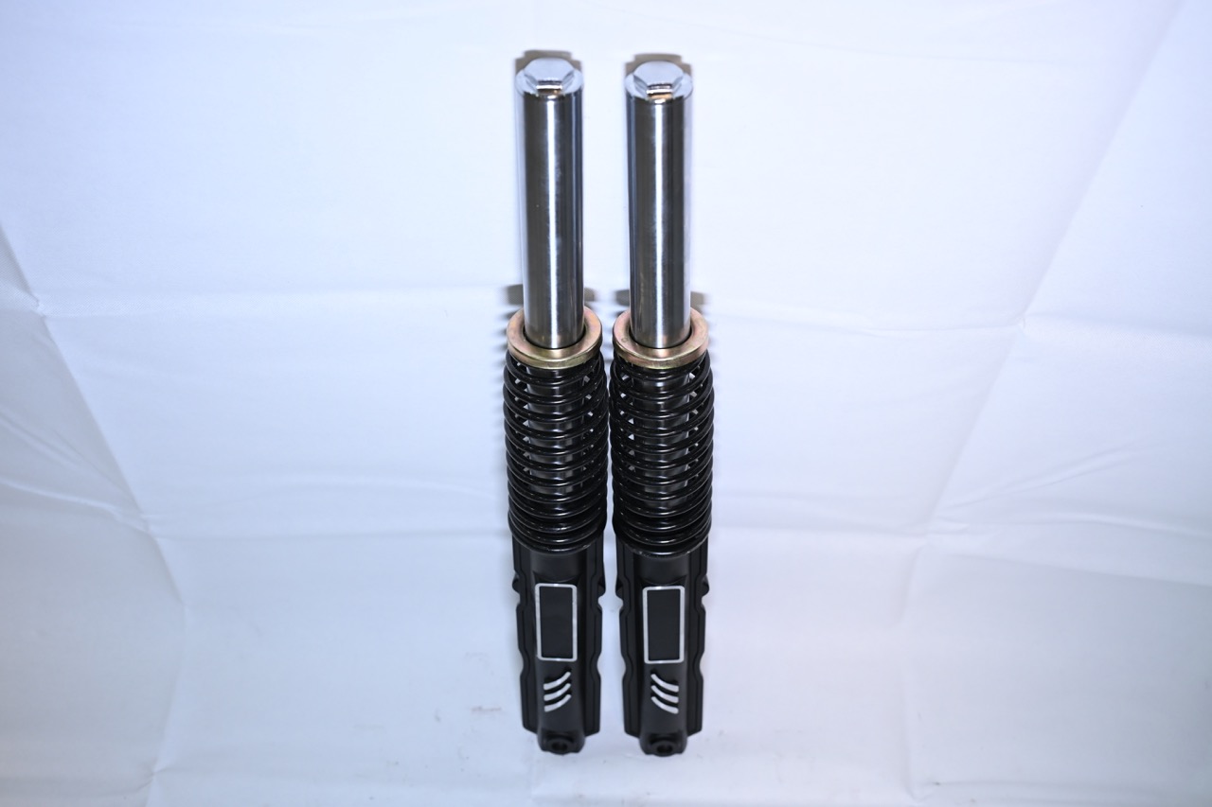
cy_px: 404
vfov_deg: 35.0
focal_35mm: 38
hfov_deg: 50.7
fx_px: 1279
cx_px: 606
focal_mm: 38
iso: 1000
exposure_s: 1/125
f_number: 4
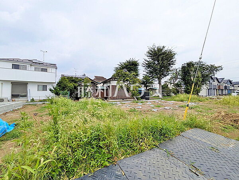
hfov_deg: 102.1
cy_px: 90
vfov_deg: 85.7
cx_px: 120
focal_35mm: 14
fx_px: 97
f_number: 2.2
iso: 53
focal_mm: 1.83
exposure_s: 1/2294
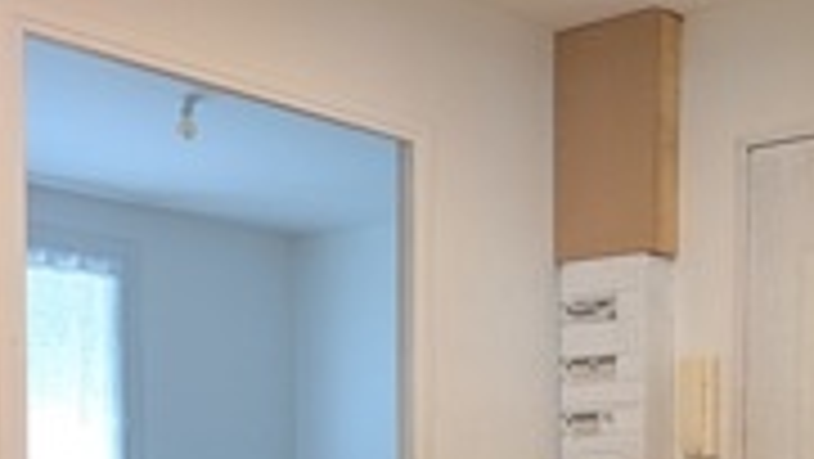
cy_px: 549
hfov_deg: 33.9
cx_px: 747
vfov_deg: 19.5
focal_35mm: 58
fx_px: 1252
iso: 70
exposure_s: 1/32.5
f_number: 1.7
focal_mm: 2.02
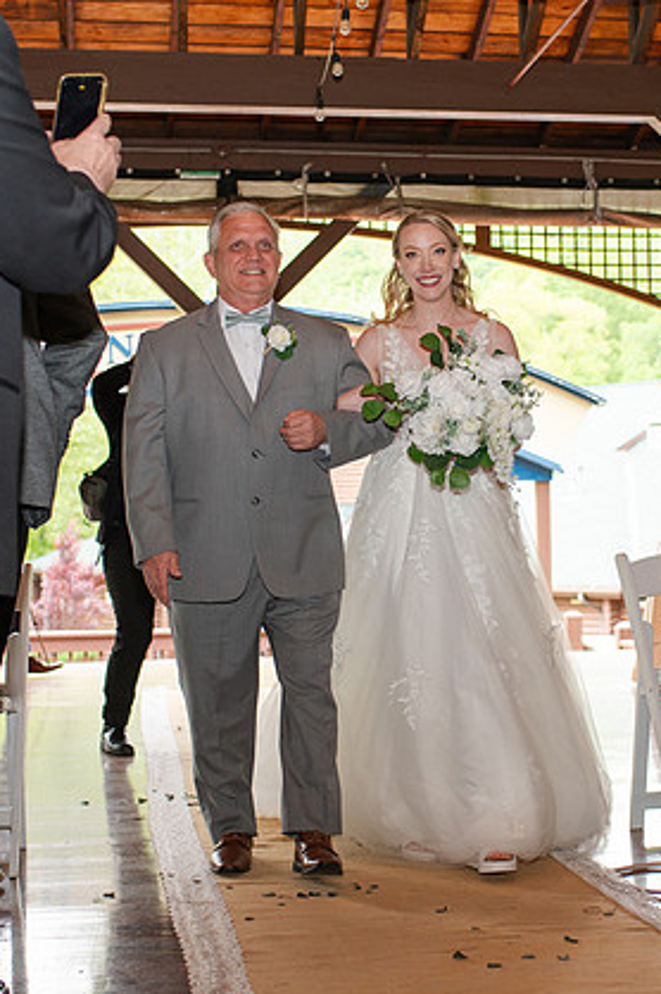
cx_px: 446
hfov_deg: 20.8
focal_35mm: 65
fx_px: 1793
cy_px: 472
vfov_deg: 31.0
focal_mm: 35
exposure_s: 1/200
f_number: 3.2
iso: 360
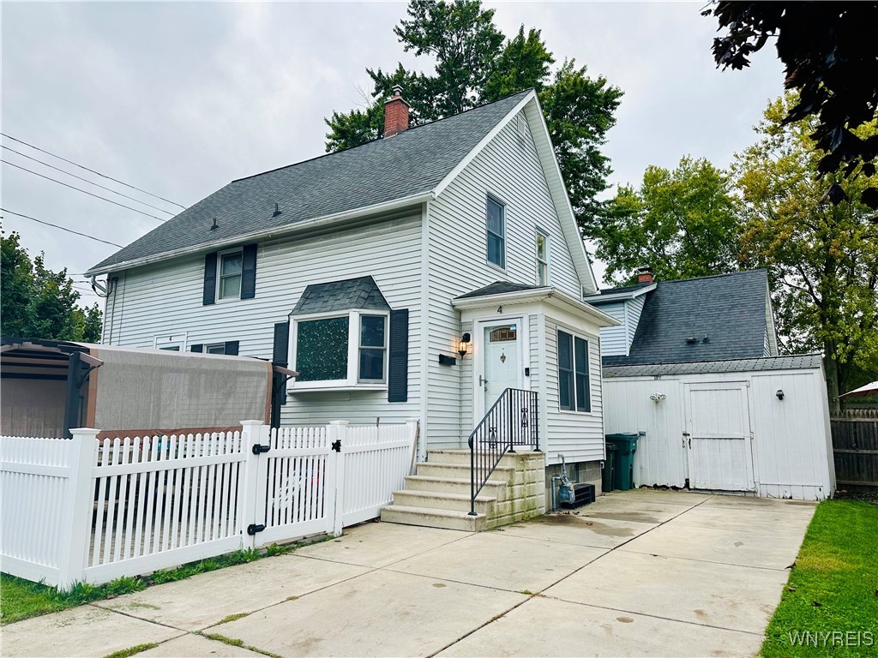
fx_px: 609
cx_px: 439
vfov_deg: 56.8
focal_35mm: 24
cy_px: 329
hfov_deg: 71.6
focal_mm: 6.86
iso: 80
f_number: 1.78
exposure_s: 1/864
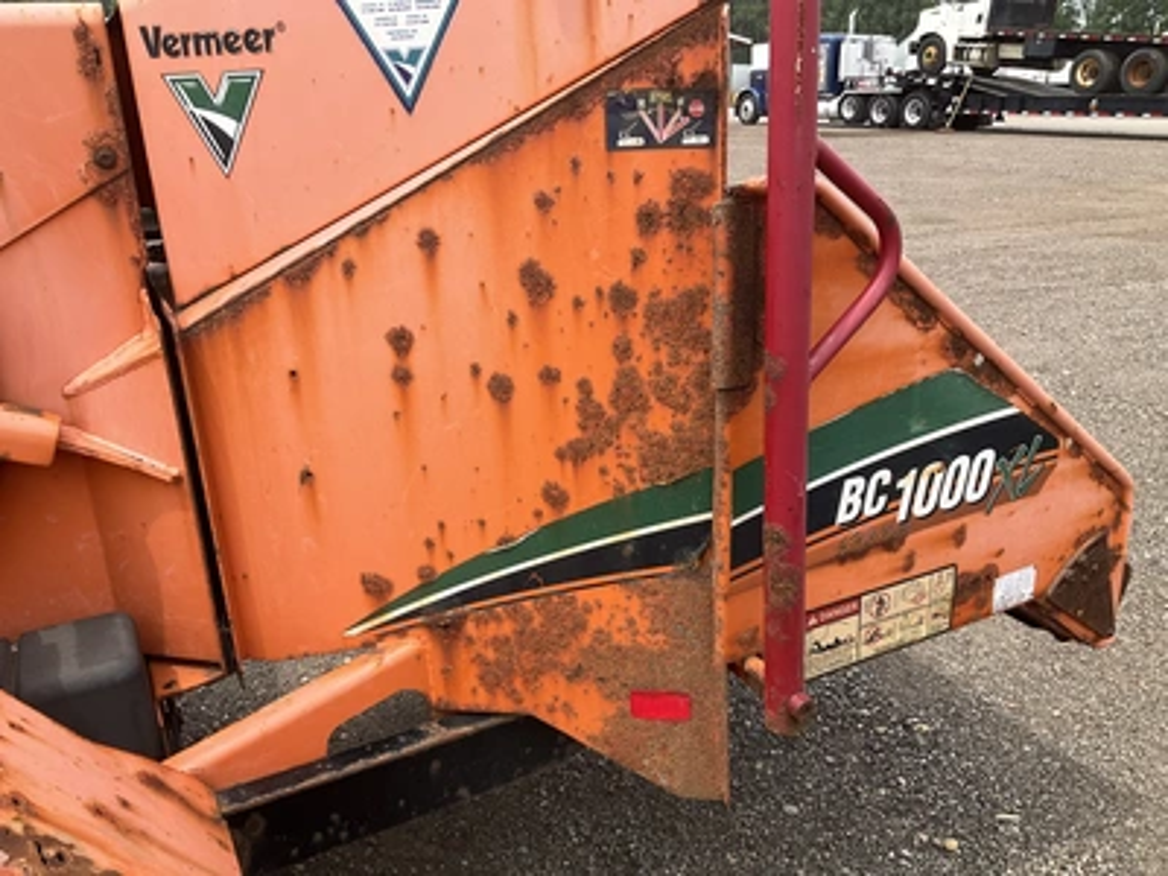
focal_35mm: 29
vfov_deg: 48.2
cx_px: 584
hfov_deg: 61.7
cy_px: 438
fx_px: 979
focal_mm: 3
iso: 25
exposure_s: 1/842
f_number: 1.8
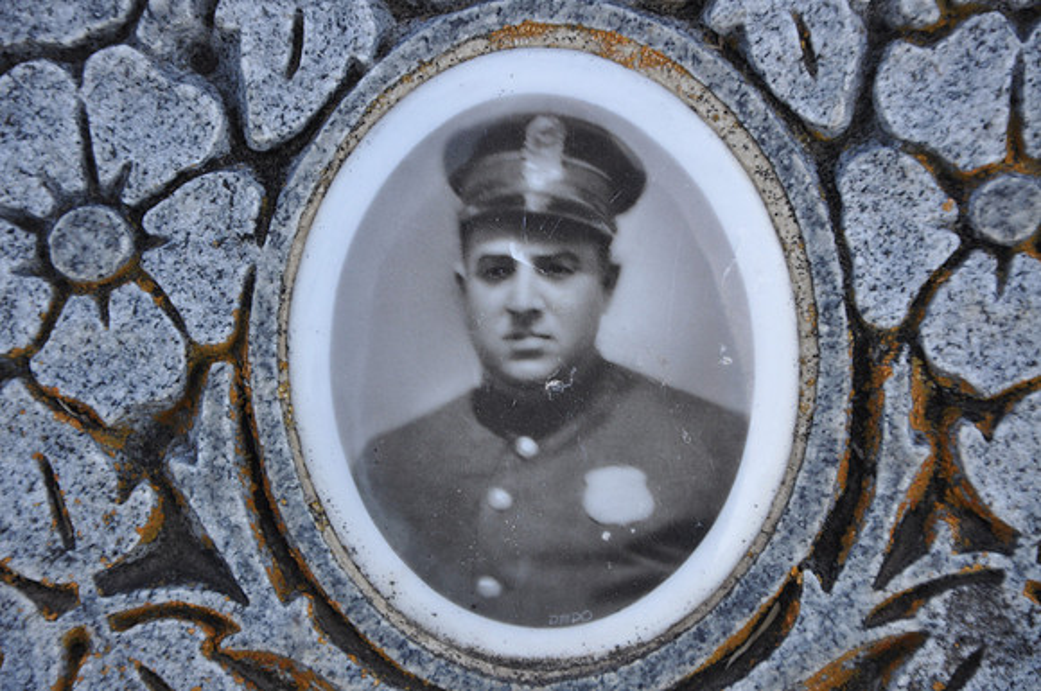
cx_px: 520
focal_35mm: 158
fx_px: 4548
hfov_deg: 13.1
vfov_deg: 8.7
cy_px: 346
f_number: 5.6
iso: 400
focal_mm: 105
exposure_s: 1/125
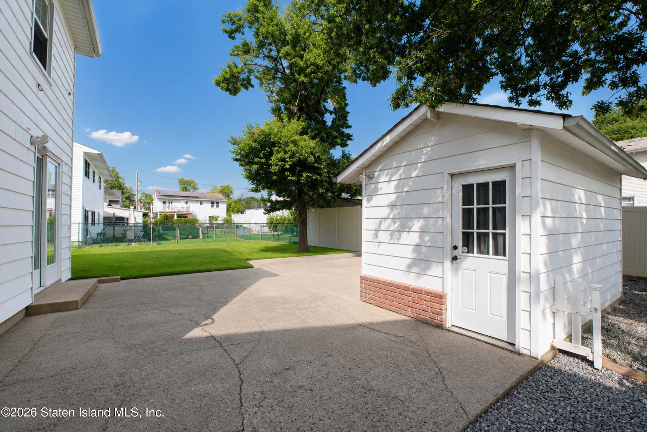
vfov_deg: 77.3
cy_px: 216
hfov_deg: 100.4
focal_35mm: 15
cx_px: 324
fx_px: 270
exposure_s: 1/200
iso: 400
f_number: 9
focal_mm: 10
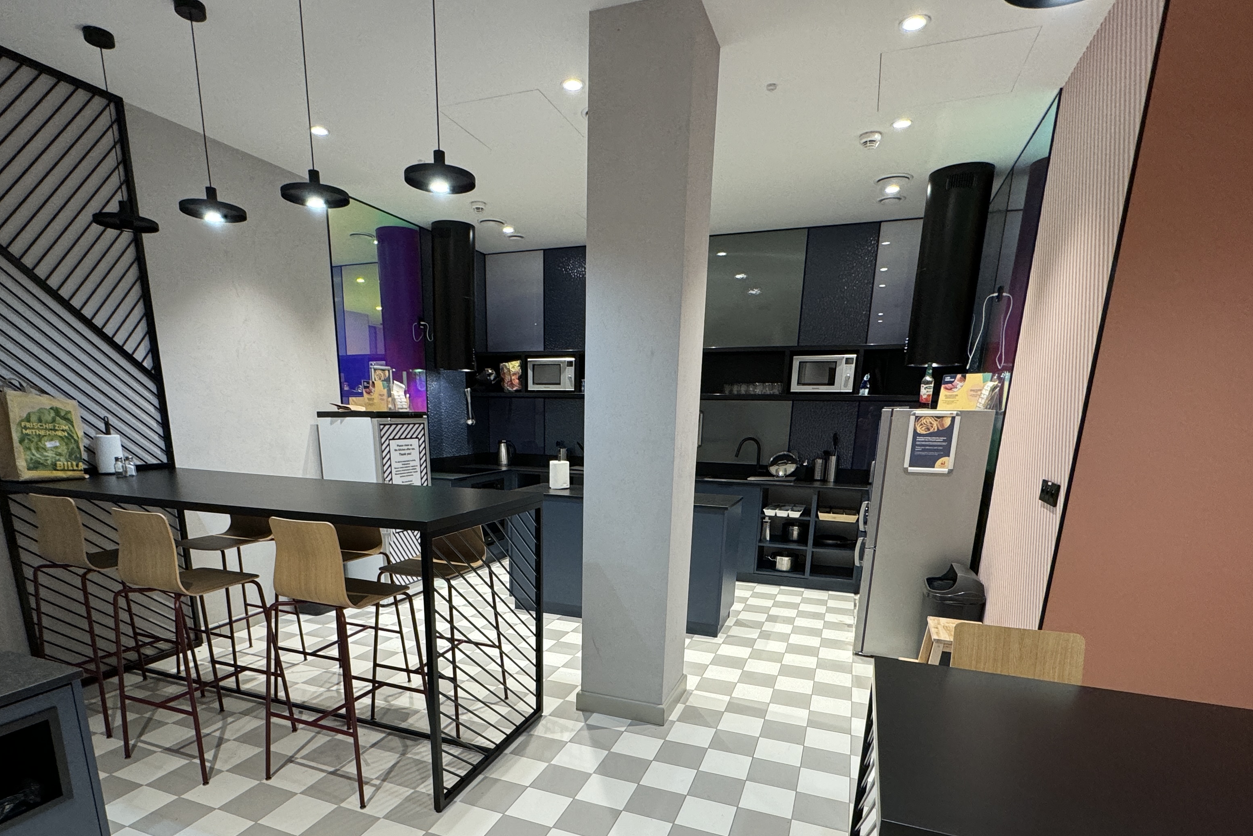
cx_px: 589
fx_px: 661
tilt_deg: -15.2
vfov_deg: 62.4
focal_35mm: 19
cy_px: 581
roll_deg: -0.4
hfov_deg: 86.8
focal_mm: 2.22
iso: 200
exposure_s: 1/100
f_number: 2.2
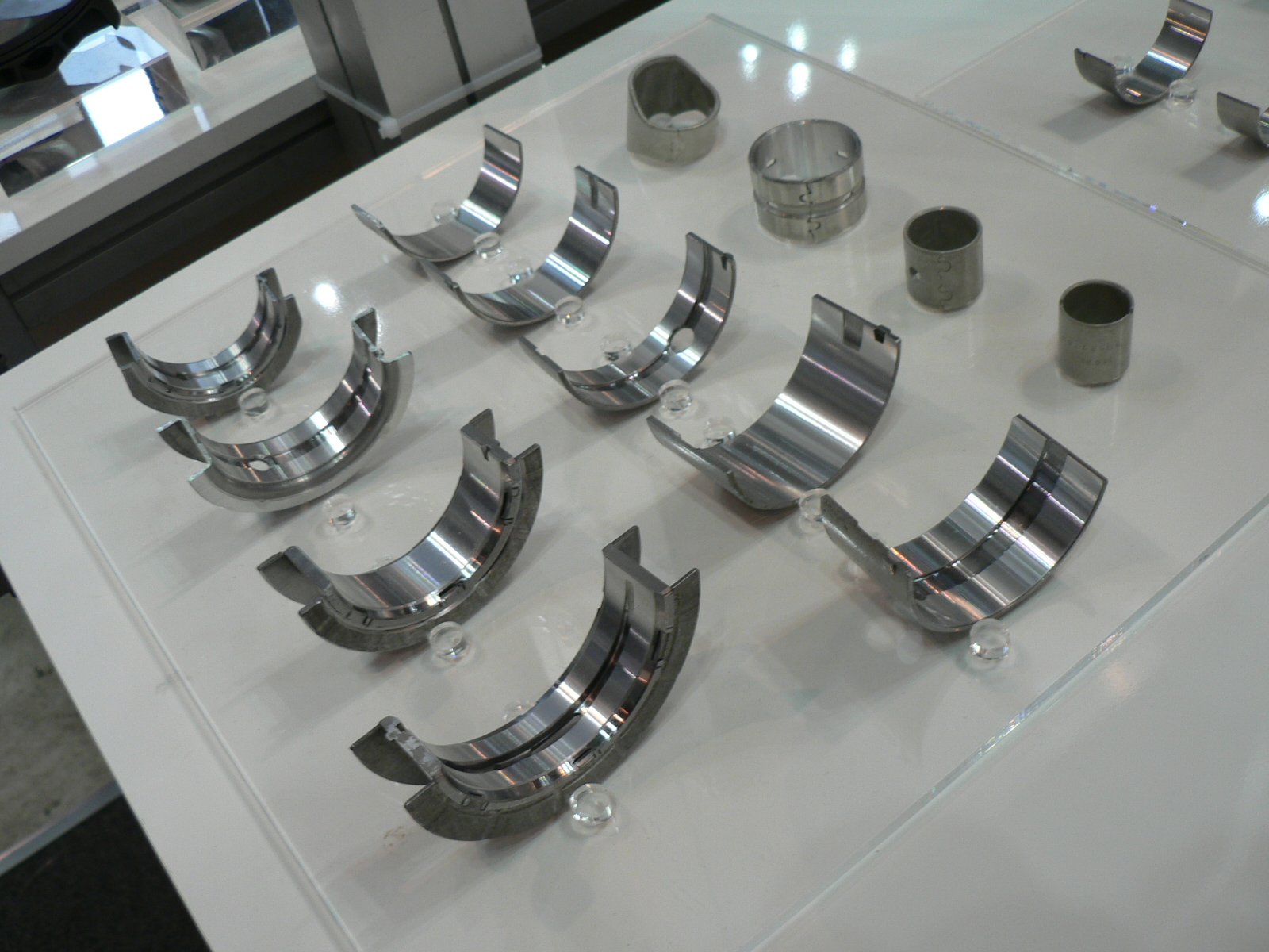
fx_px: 1320
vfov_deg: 39.7
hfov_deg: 51.4
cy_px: 476
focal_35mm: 36
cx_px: 634
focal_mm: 6
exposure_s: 1/30
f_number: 2.8
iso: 80
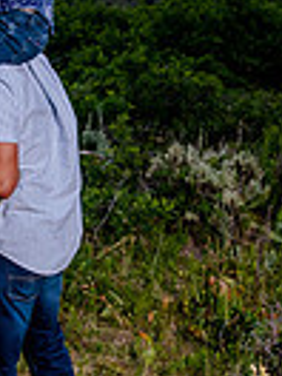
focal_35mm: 101
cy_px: 174
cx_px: 46
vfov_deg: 19.4
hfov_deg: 14.5
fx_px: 1097
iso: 1250
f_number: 5
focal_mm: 24
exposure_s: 1/250
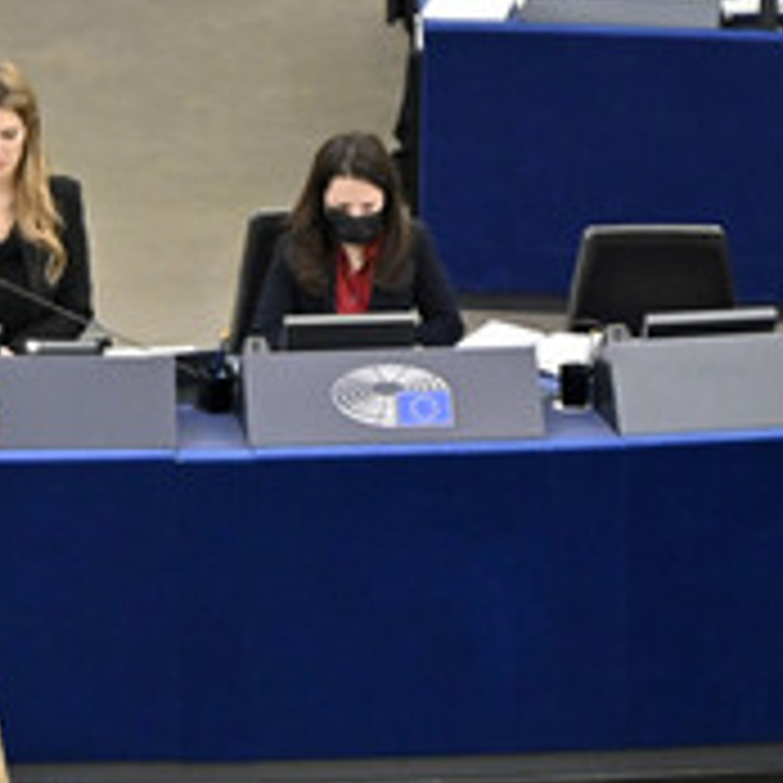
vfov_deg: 3.5
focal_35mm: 505
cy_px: 662
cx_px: -54
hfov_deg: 3.5
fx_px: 12924
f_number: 6
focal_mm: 230
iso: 5000
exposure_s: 1/320
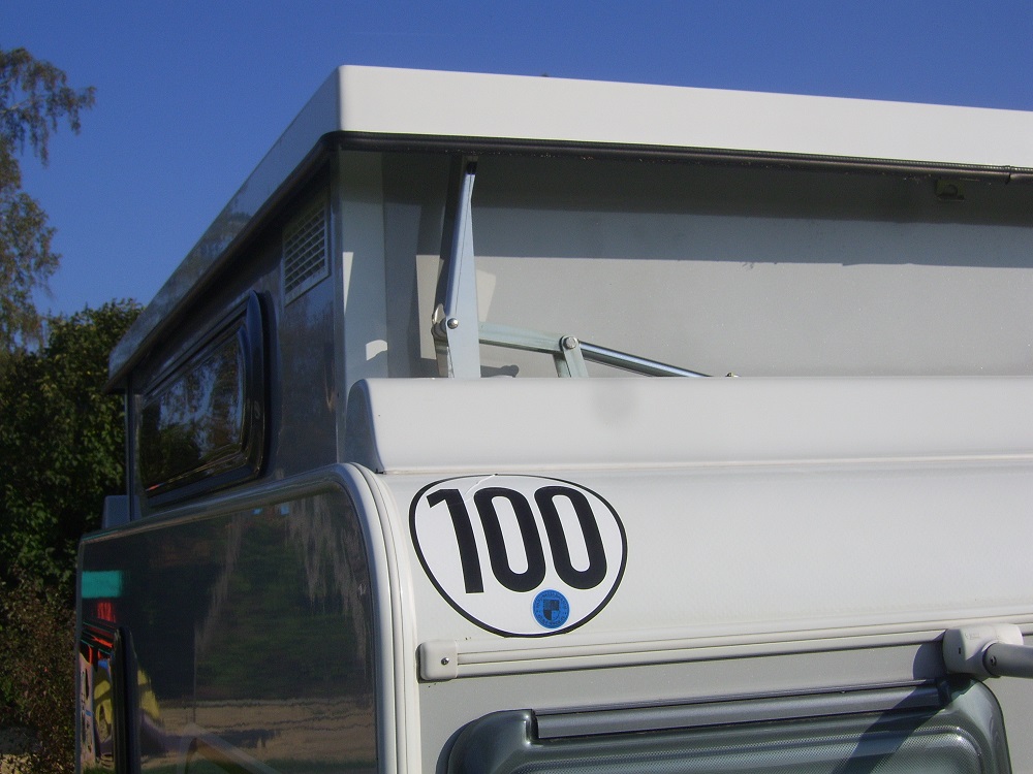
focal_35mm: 60
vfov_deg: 24.4
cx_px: 516
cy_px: 387
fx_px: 1791
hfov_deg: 32.2
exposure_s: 1/500
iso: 50
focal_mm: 12.3
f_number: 7.7
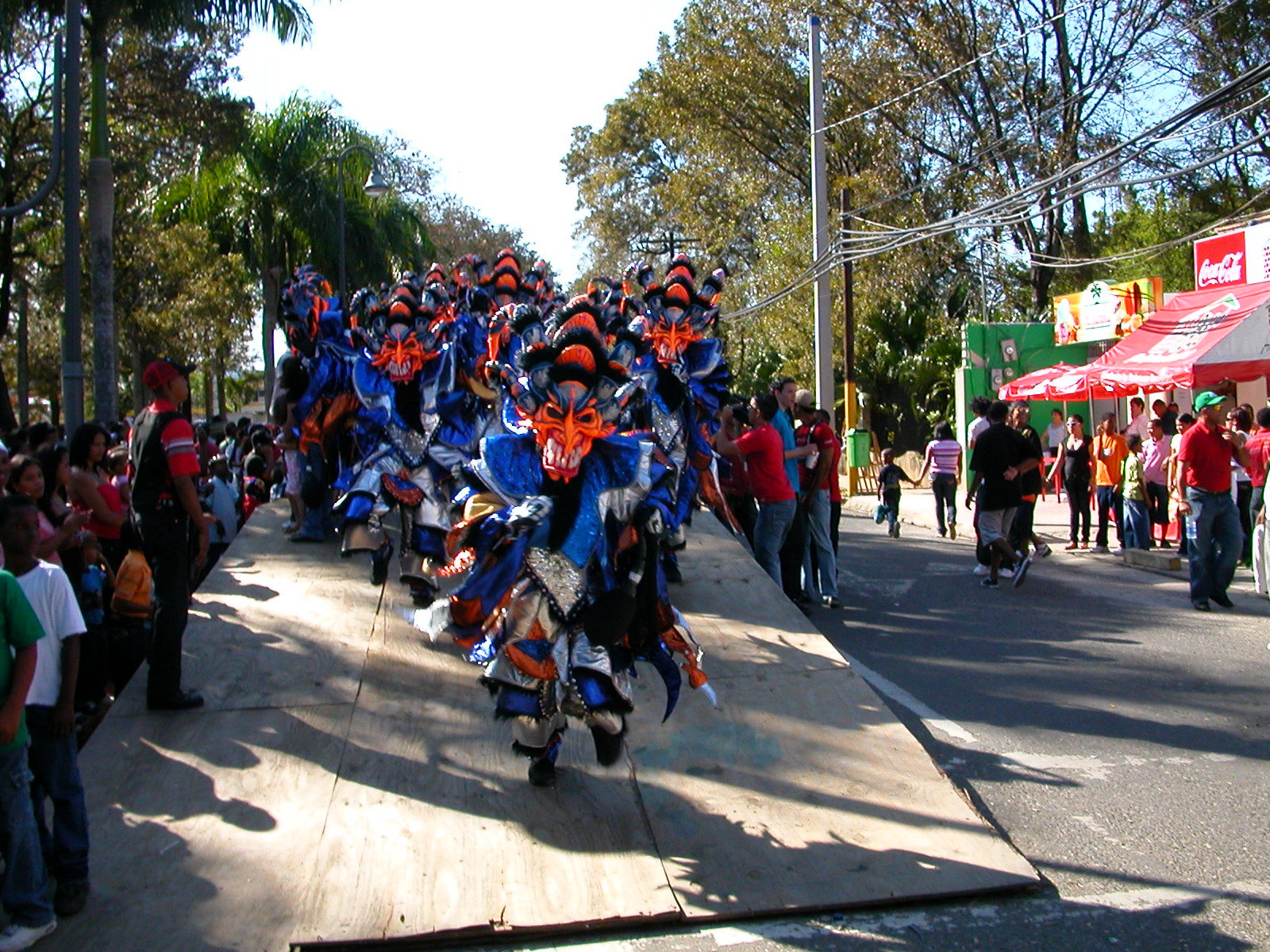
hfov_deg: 50.1
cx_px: 635
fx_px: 1357
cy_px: 476
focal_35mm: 37
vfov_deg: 38.7
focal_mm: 5.6
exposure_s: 1/256
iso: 100
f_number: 4.5
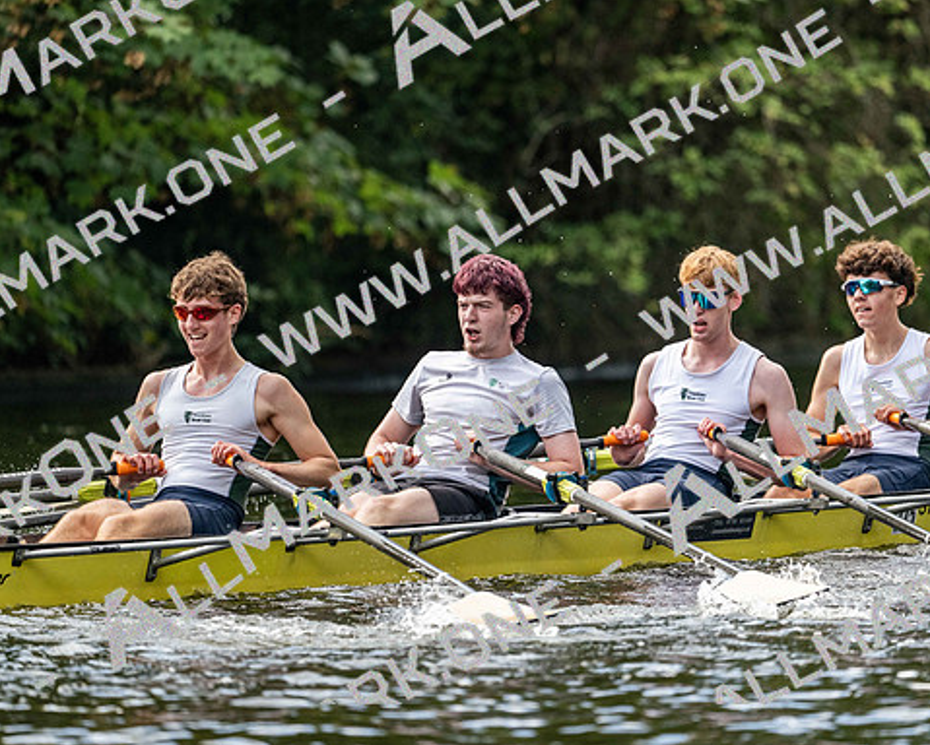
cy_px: 372
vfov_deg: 3.4
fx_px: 12506
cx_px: 497
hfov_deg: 4.3
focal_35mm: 454
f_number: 4.5
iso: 1400
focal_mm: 400
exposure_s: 1/2500
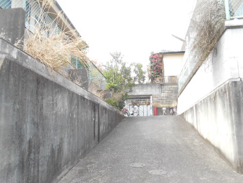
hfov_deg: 53.9
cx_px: 121
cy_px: 89
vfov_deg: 41.8
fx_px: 239
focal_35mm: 34
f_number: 3.2
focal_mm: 4.6
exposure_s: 1/125
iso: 80
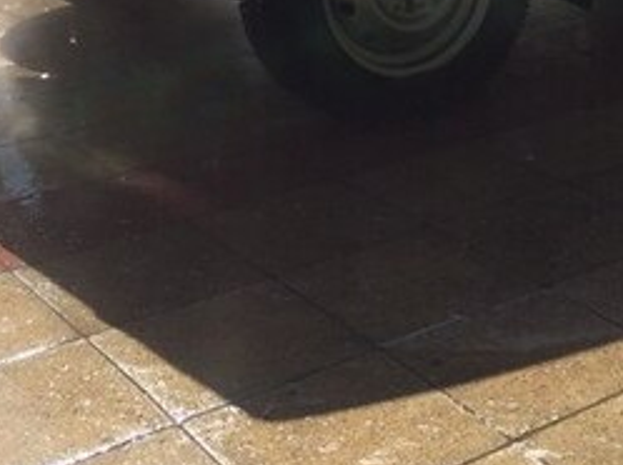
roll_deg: +1.3
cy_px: -101
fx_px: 1384
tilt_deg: -9.7
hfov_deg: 25.0
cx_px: 490
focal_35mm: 77
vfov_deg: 18.1
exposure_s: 1/2933
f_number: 2.2
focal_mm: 4.15
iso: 32
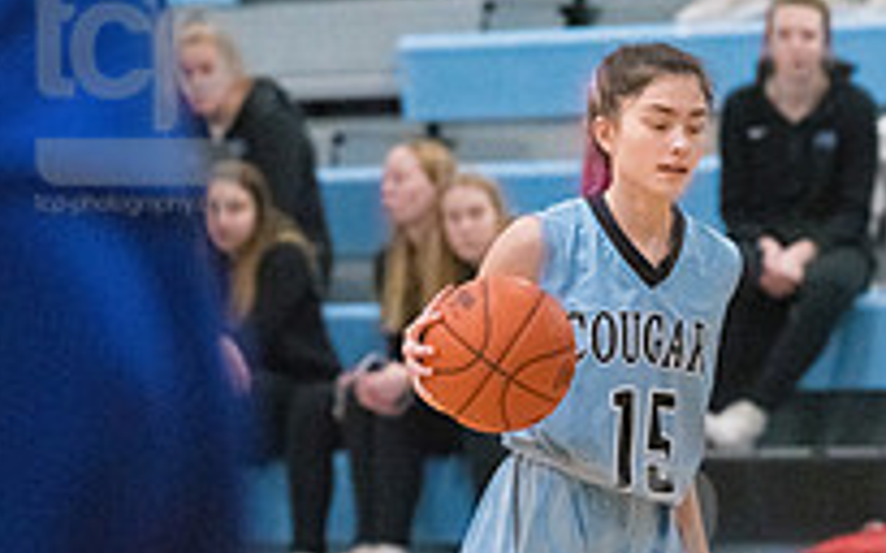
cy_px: 557
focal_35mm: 447
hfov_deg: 4.7
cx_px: 614
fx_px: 10790
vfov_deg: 2.9
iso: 10000
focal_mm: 200
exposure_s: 1/1000
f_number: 4.5
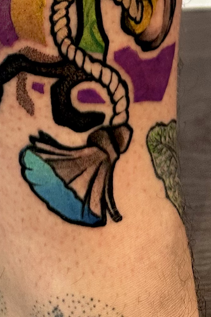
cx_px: 44
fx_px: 870
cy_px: -262
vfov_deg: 16.9
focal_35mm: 99
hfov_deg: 13.8
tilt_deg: -14.7
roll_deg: -3.8
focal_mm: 6.86
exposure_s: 1/50
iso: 250
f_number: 1.78
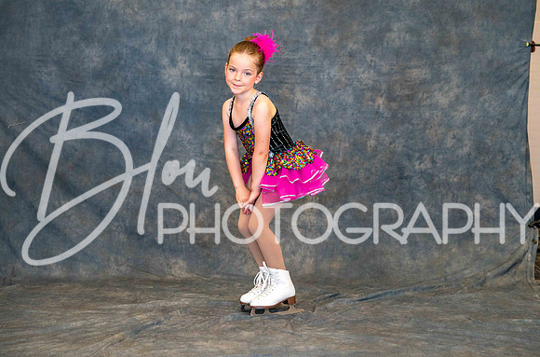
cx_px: 269
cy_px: 156
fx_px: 1422
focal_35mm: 95
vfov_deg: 14.3
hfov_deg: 21.5
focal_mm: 85
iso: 1250
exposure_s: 1/160
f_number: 3.2
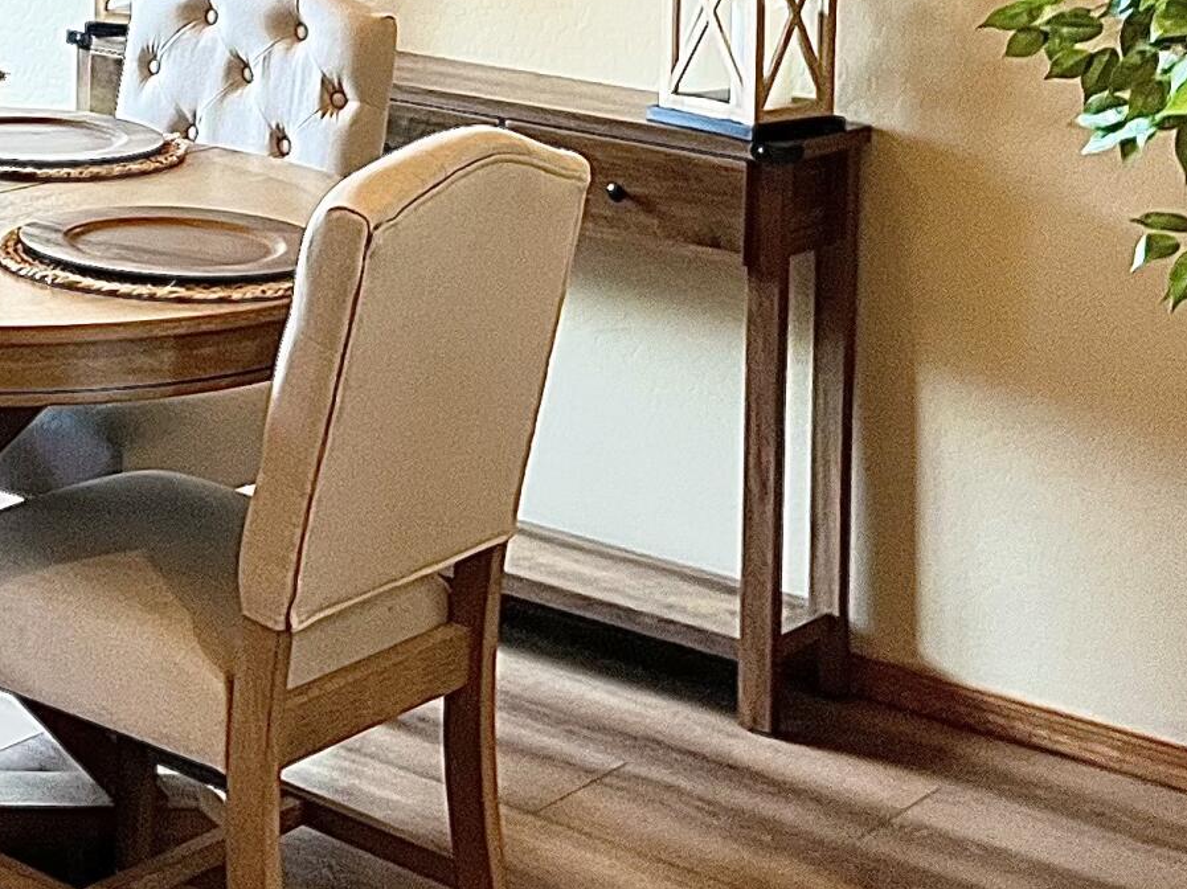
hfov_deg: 21.4
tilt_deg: -0.5
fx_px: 2982
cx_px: -122
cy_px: -372
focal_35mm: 87
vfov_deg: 15.8
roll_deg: +0.1
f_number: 1.6
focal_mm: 5.1
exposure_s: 1/60
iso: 100
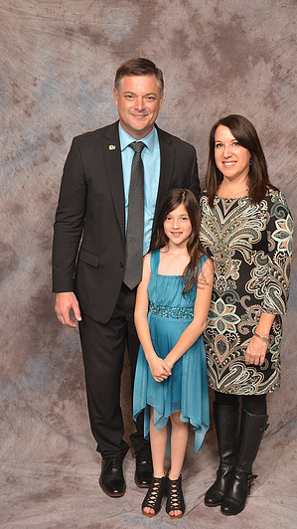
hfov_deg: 28.9
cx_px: 172
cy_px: 273
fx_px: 574
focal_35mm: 41
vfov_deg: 49.4
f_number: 5.6
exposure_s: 1/60
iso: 200
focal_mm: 24
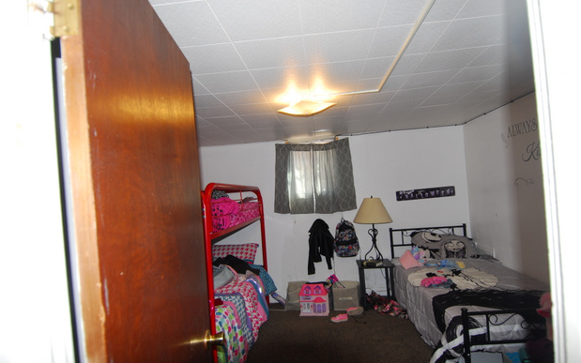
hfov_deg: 88.0
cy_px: 196
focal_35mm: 19
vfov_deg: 62.1
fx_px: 301
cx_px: 288
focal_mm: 12
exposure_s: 1/60
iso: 200
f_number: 4
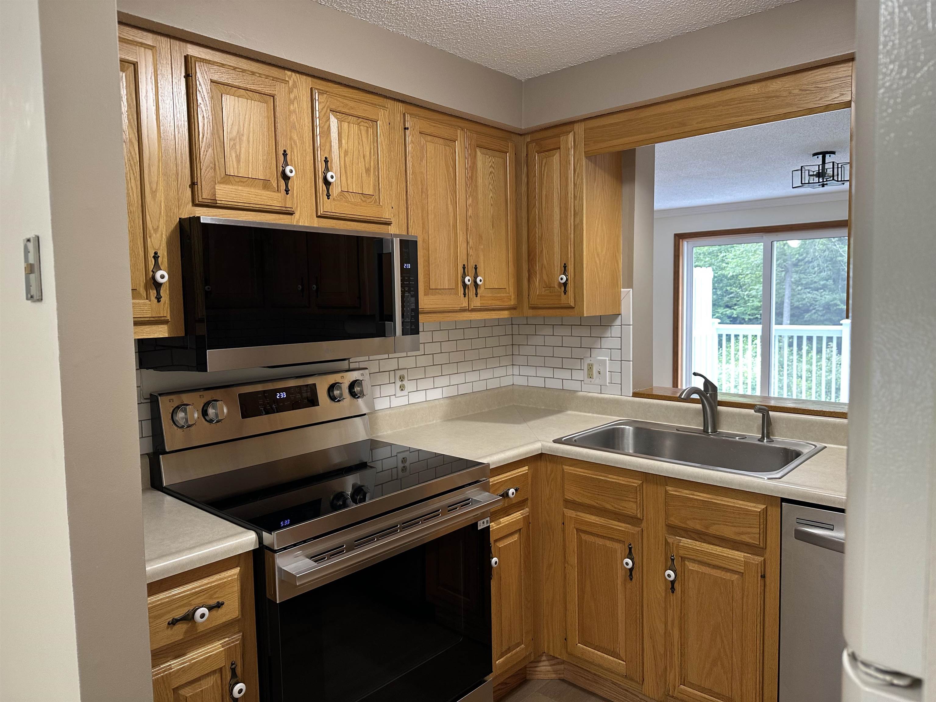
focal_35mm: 24
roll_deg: +1.3
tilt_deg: -4.3
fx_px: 649
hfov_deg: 71.6
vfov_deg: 56.8
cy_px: 351
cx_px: 468
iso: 125
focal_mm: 6.86
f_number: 1.78
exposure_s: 1/60
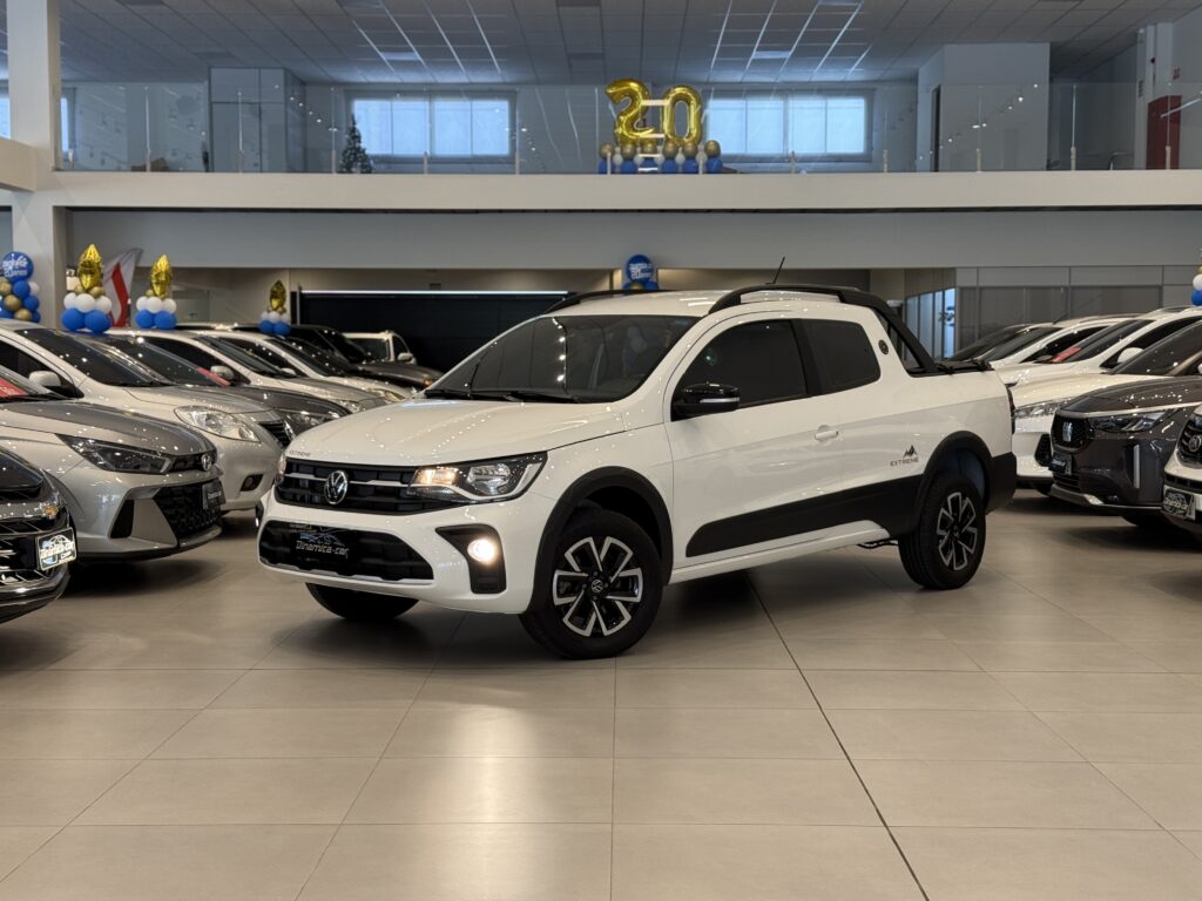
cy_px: 450
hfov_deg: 39.7
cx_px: 601
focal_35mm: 48
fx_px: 1667
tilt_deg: -2.7
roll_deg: +0.0
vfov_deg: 30.3
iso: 80
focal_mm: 6.76
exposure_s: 1/60
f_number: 1.78
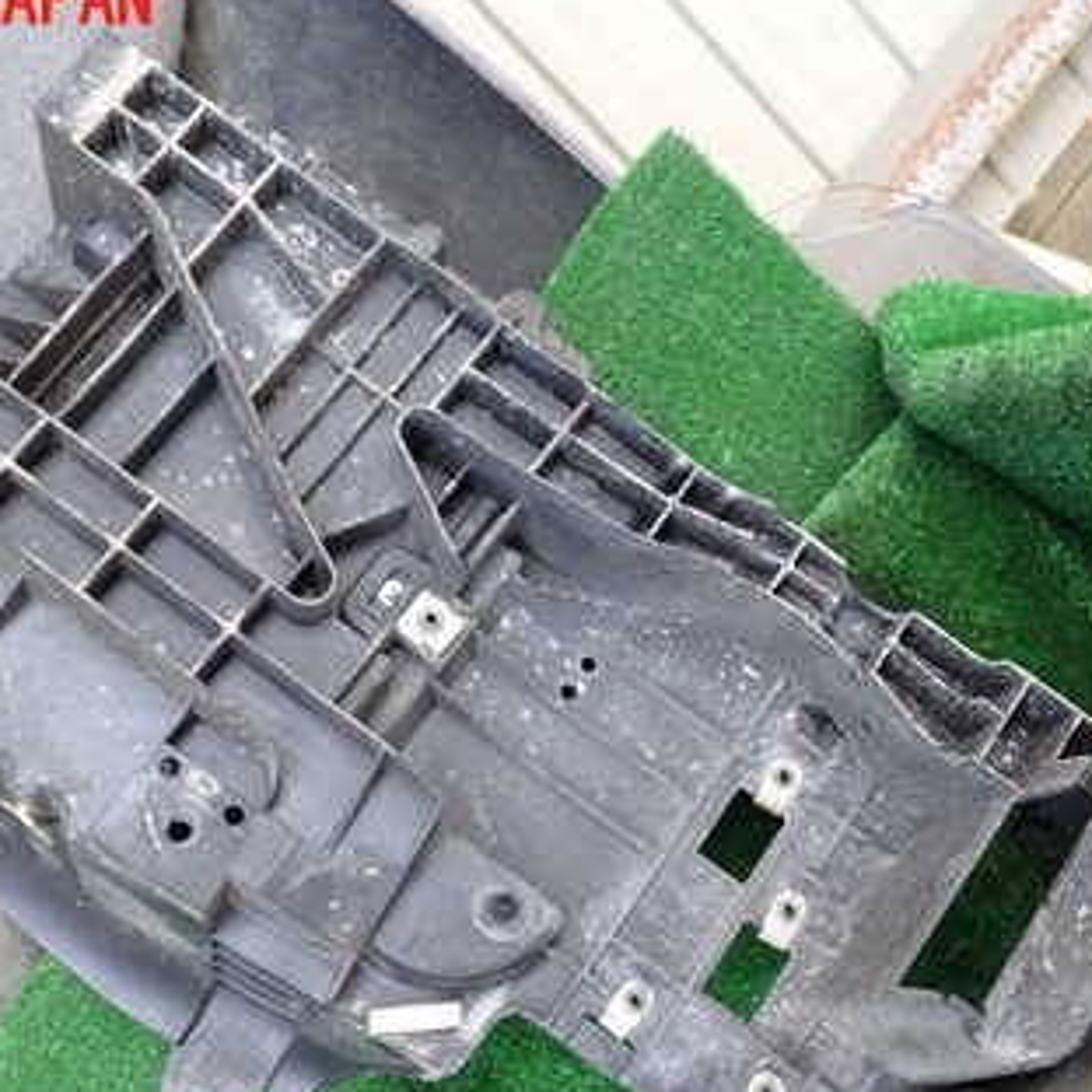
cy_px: 746
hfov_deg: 33.4
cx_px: 567
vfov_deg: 33.1
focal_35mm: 51
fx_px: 1820
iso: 200
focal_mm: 5.4
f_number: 2.3
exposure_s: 1/60
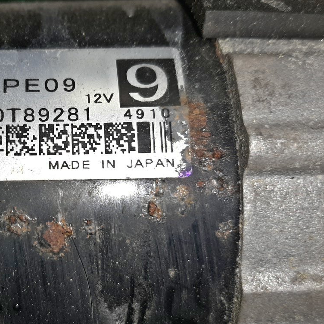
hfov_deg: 36.7
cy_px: 190
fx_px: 466
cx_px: 53
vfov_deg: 38.2
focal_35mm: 44
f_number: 1.7
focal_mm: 3.93
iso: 41
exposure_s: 1/100
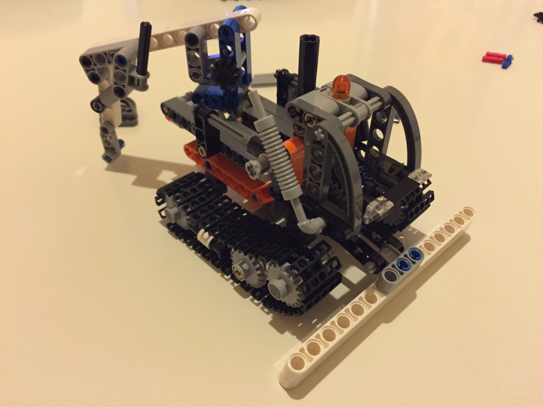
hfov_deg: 61.7
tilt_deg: -42.6
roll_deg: -0.8
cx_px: 272
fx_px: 455
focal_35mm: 29
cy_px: 204
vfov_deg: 48.2
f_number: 2.2
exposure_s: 1/17
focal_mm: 4.15
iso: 400
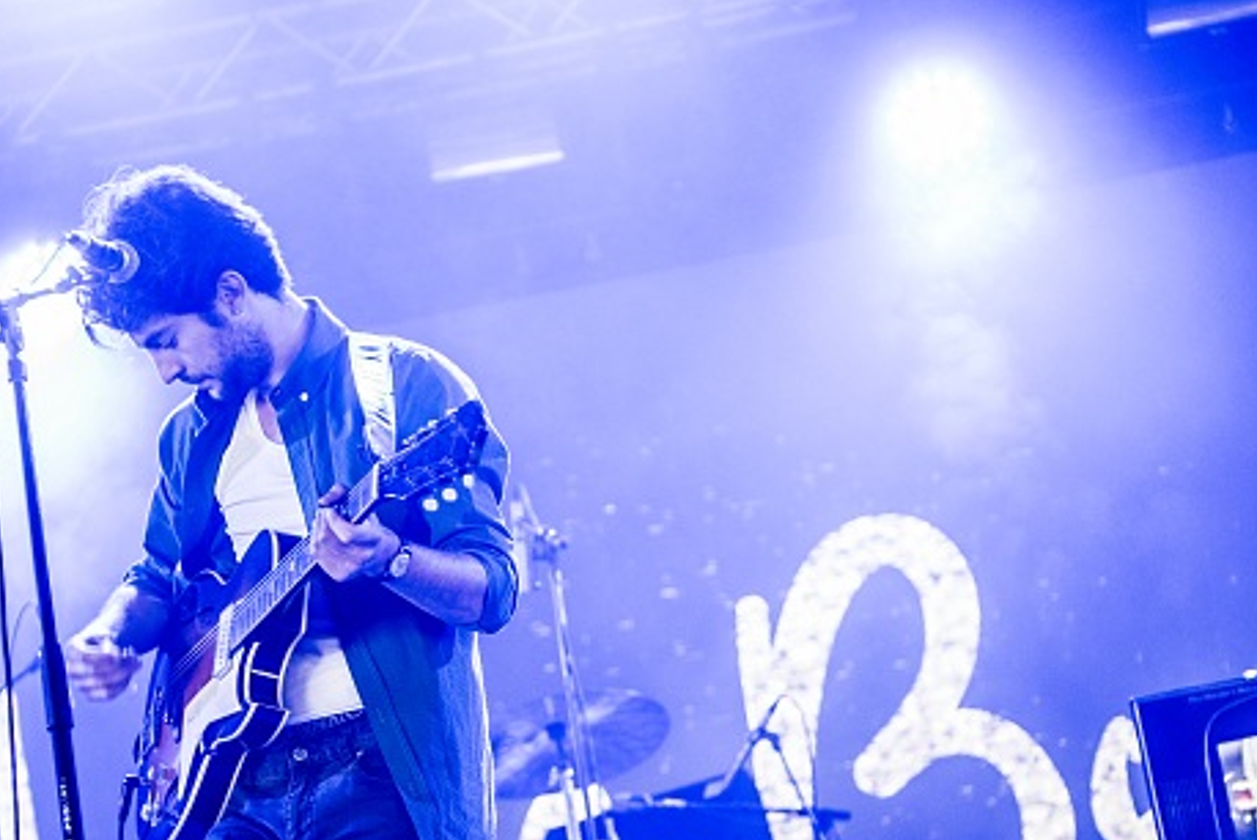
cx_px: 598
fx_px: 3843
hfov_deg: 18.6
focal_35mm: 110
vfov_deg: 12.4
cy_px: 600
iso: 1000
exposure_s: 1/100
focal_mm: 70
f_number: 2.8
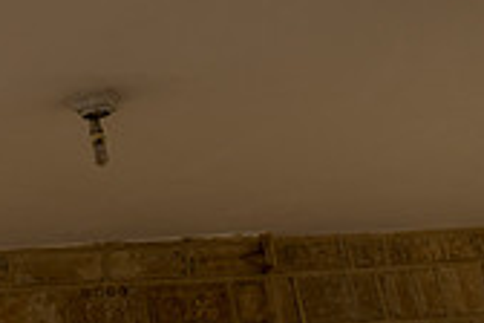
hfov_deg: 23.6
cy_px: -157
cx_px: 14
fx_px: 1116
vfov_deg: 15.3
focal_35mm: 83
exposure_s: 1/800
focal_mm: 24
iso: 100
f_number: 2.8
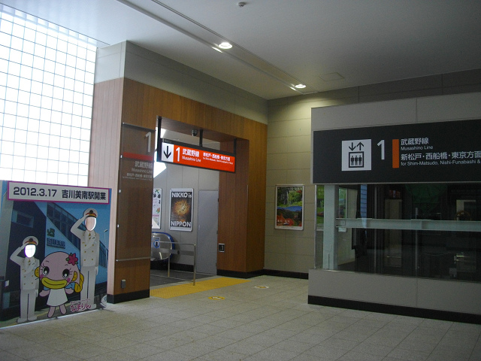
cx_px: 240
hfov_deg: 58.4
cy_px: 180
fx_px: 431
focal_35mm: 31
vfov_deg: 45.4
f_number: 2.9
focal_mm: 5.7
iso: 179
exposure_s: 1/125
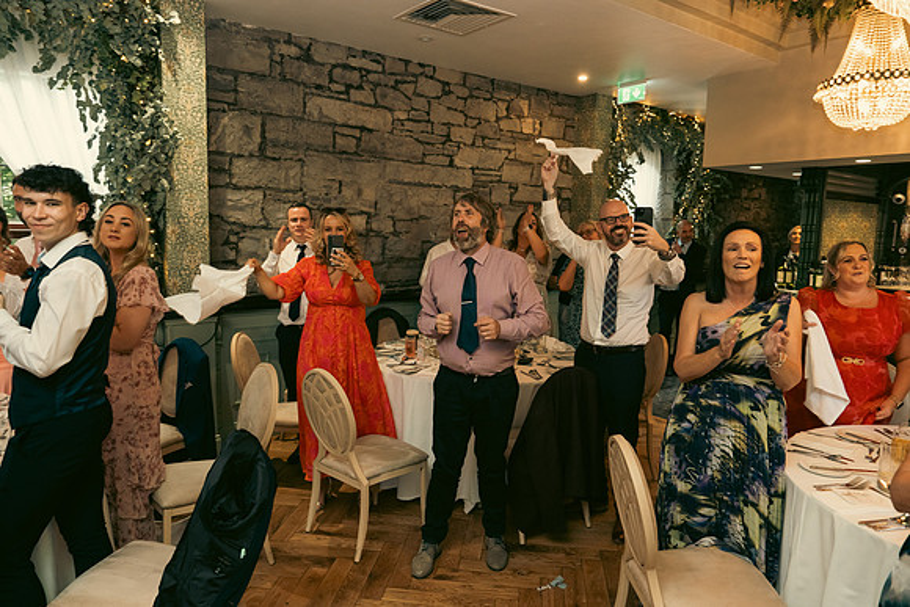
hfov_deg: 73.7
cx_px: 455
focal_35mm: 24
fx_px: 607
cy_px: 304
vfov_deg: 53.2
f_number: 3.5
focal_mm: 24
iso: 2500
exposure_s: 1/160
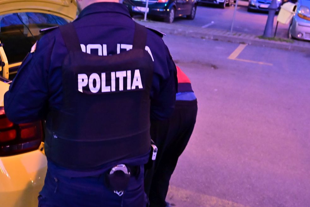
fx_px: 422
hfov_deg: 40.1
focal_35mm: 49
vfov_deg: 27.5
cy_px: 120
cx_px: 121
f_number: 5.6
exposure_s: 1/20
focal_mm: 30
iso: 6400
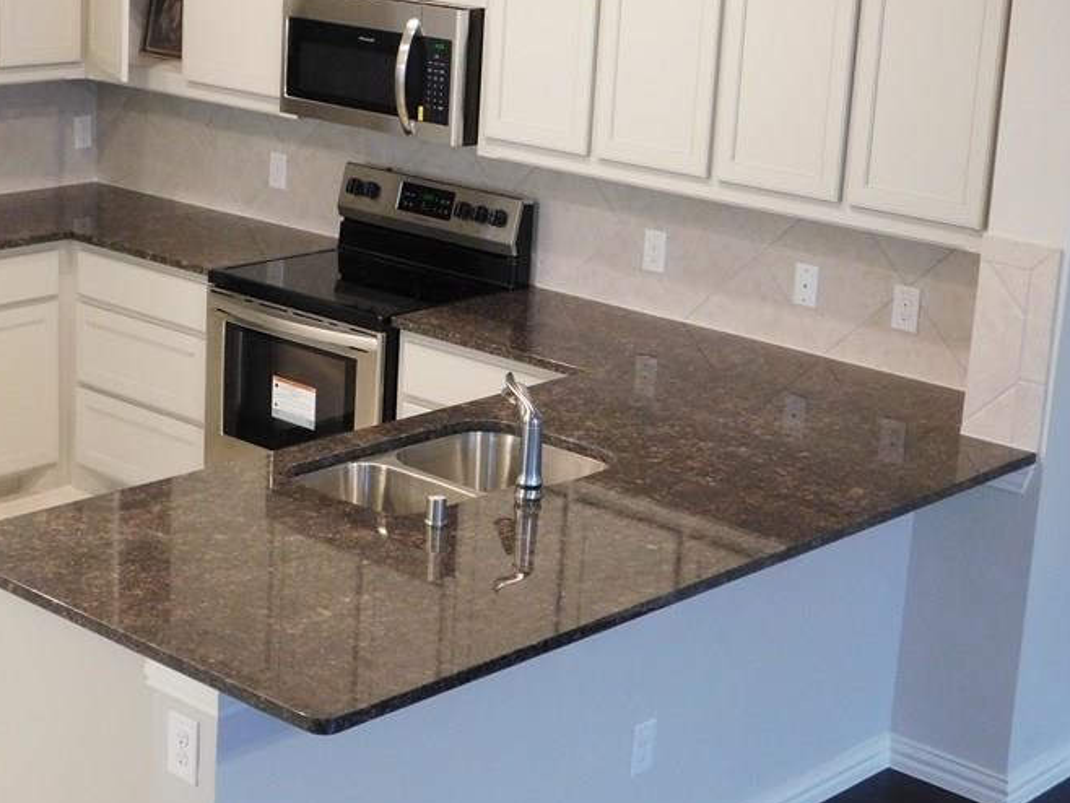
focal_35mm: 70
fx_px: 2165
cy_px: 306
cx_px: 319
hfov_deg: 27.5
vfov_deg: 21.0
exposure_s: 1/20
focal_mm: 8
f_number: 3.7
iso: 400
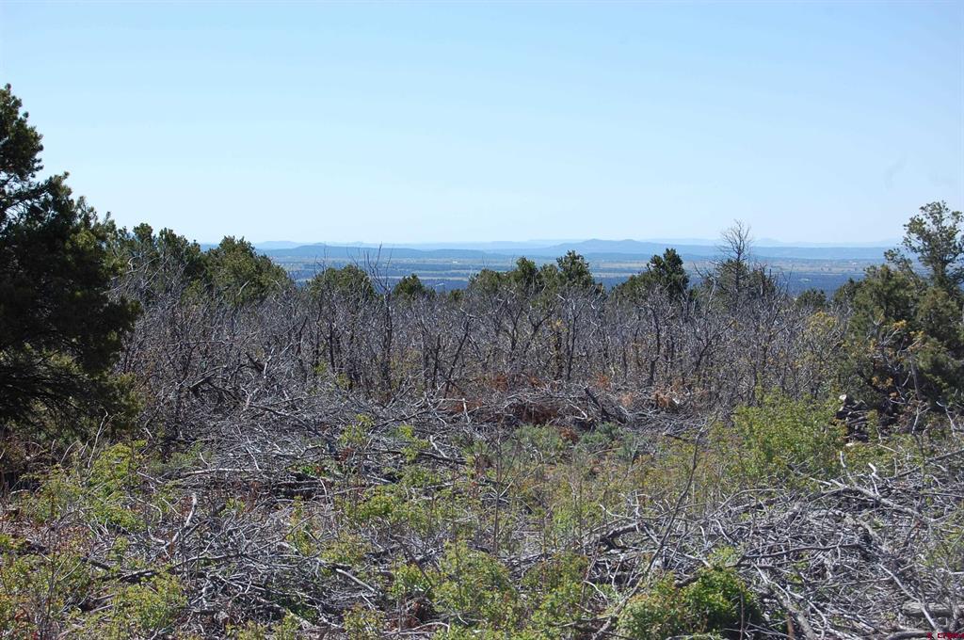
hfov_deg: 24.6
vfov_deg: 16.5
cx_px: 482
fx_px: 2206
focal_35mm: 82
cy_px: 320
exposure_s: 1/320
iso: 200
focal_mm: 55
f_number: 9
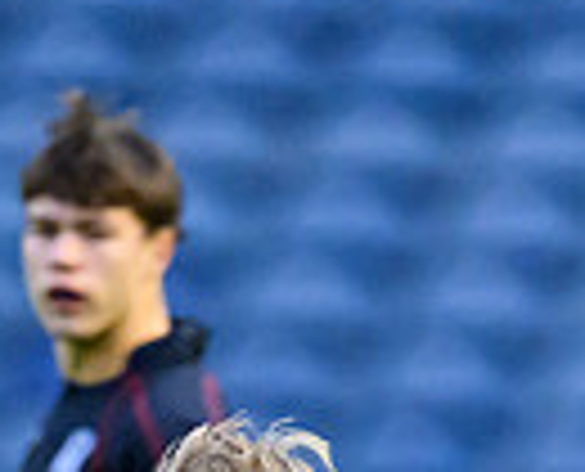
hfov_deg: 0.6
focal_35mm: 3243
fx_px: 56360
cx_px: 698
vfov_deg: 0.5
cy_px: 1141
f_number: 4
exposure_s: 1/1250
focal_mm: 560
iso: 8000
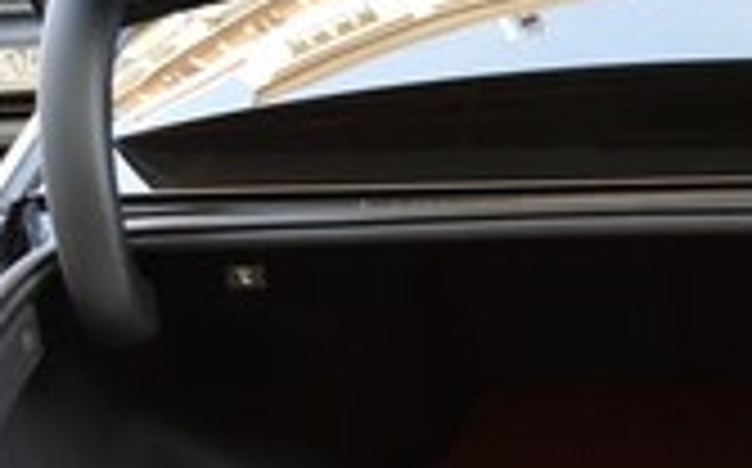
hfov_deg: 28.1
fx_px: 1413
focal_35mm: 69
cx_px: 747
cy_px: 500
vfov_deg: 18.2
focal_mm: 18
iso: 400
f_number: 4.5
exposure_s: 1/80
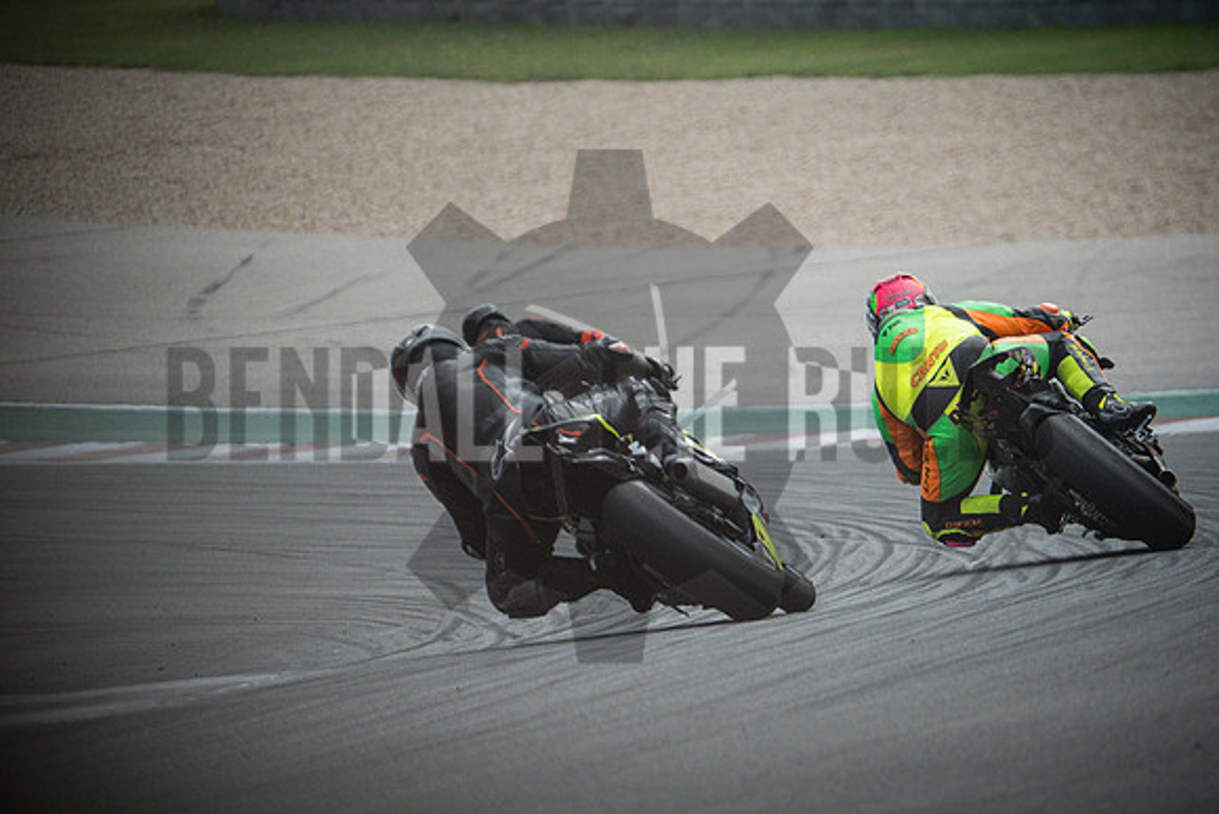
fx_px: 20320
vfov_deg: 2.3
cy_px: 407
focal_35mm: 600
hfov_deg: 3.4
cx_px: 610
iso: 2500
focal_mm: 400
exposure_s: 1/2500
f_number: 5.6
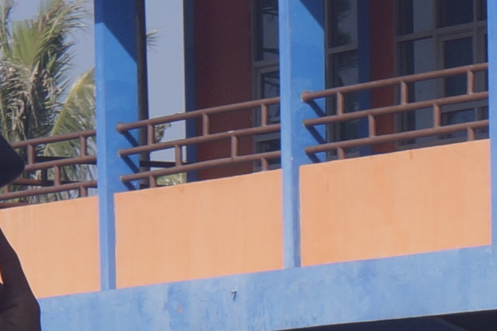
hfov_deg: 5.7
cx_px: 784
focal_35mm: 358
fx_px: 4939
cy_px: 987
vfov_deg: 3.7
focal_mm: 32
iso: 100
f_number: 10
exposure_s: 1/200
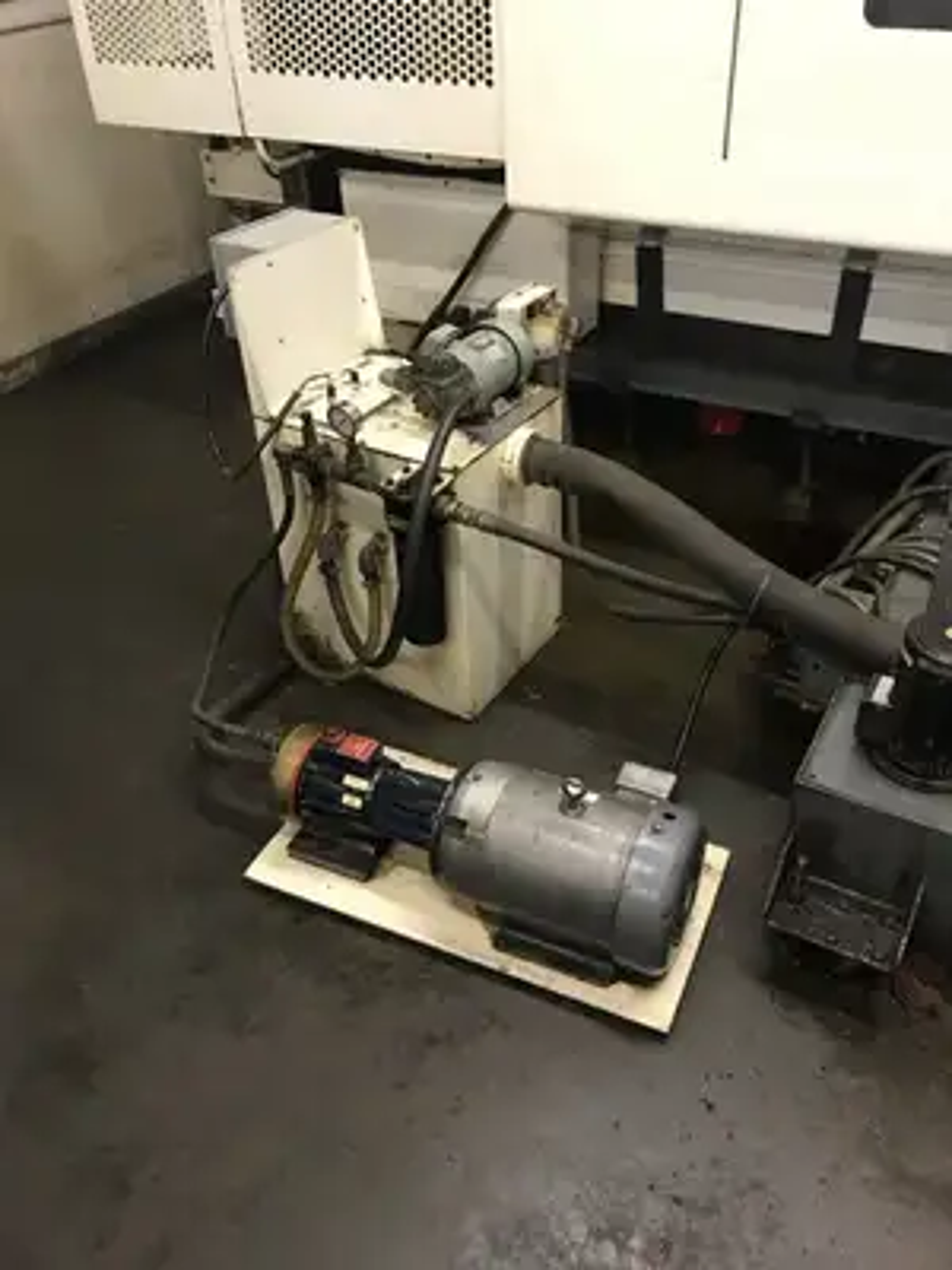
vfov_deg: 63.4
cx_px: 476
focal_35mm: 28
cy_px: 635
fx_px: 1027
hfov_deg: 49.7
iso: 100
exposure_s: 1/11
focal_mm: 4
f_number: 1.8
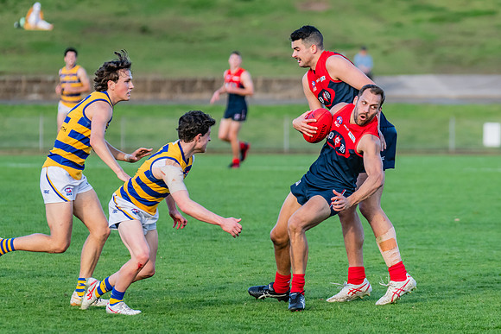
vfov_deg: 3.7
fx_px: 5198
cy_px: 182
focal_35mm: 373
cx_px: 387
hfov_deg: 5.5
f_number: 4
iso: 1250
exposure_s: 1/1250
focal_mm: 240
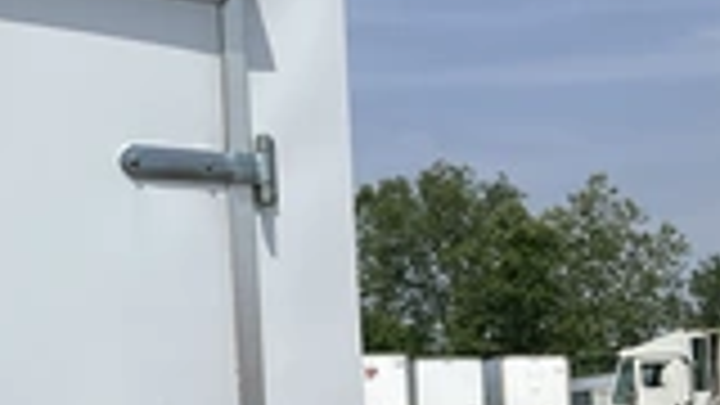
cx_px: -94
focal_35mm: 79
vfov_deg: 15.3
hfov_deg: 24.8
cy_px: 243
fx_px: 1508
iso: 25
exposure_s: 1/4405
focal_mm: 3
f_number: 1.8
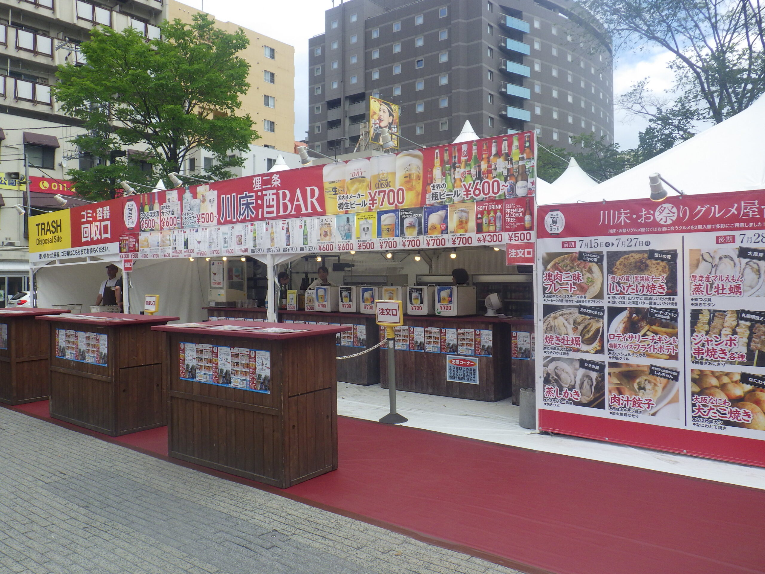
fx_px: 619
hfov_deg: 63.4
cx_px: 382
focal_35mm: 28
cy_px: 287
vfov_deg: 49.7
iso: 125
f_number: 4.2
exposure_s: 1/640
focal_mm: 5
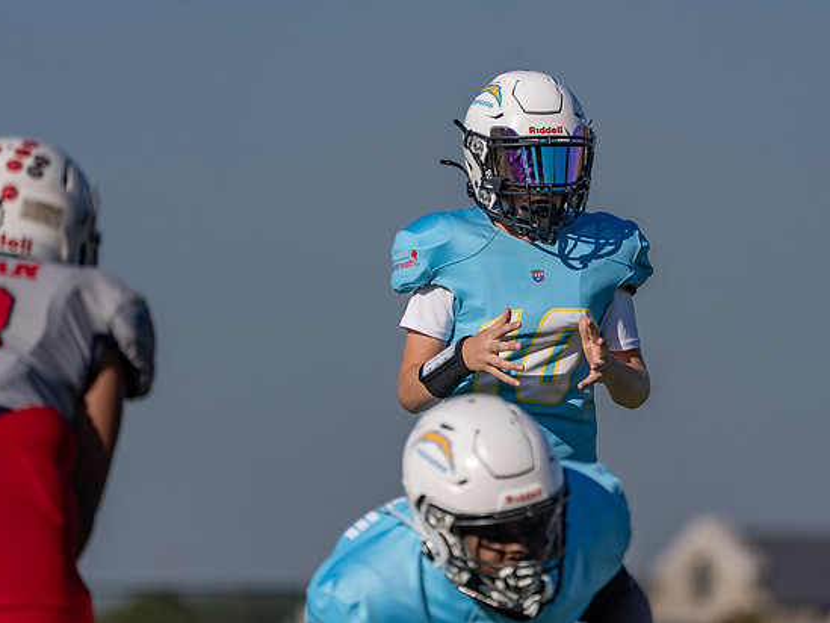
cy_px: 282
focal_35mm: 479
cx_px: 500
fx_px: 11488
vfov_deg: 3.1
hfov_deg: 4.1
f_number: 5.6
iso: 250
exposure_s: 1/3200
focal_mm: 400
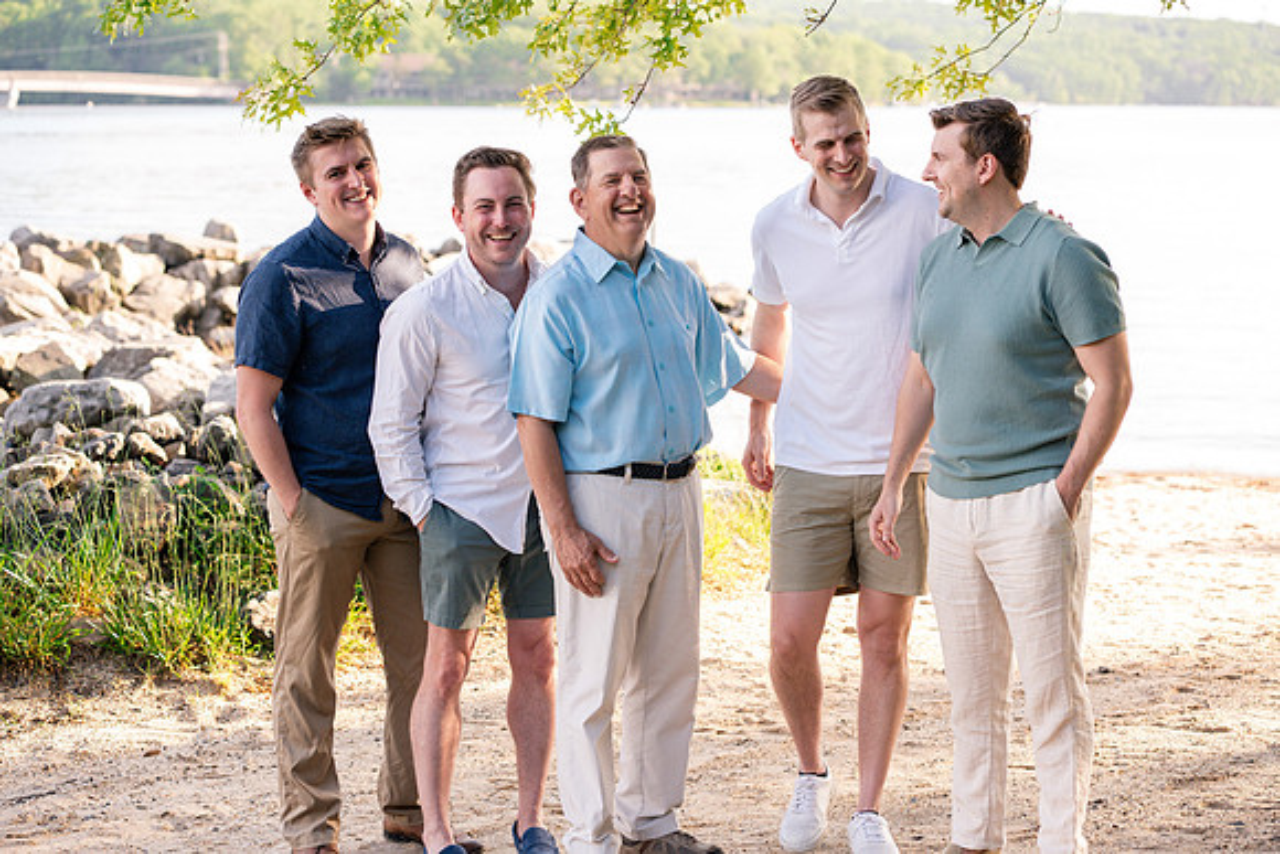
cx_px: 640
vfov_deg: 16.0
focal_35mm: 85
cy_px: 427
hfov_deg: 23.8
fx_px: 3034
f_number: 4.5
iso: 800
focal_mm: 85
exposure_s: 1/500
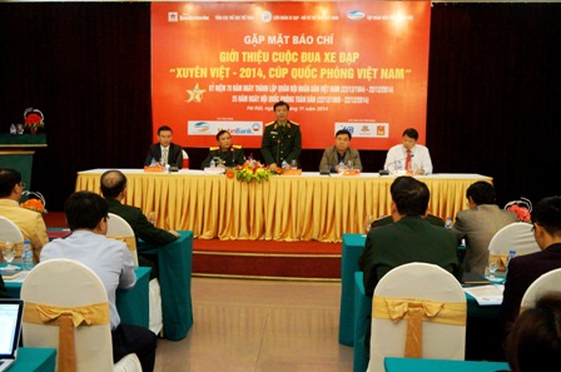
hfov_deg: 48.0
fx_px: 630
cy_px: 186
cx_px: 280
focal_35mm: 40
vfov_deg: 32.9
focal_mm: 27
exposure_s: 1/160
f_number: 4.5
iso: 3200
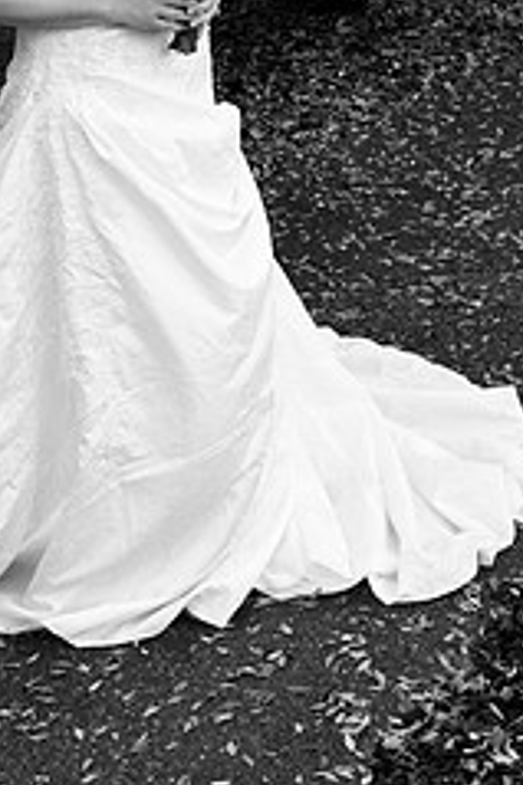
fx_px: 2139
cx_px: 141
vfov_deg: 20.4
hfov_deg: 13.9
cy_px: 72
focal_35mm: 98
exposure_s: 1/100
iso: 3200
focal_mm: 52
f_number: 6.3
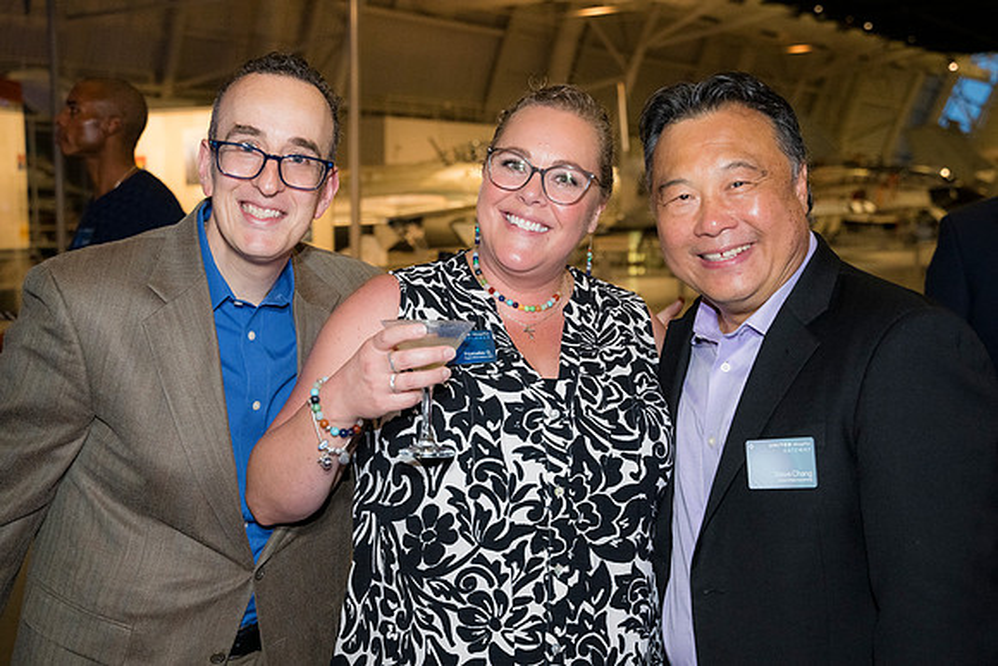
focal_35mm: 42
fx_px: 1165
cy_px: 333
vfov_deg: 31.9
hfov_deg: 46.4
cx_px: 499
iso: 3200
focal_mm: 42
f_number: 4
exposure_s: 1/125
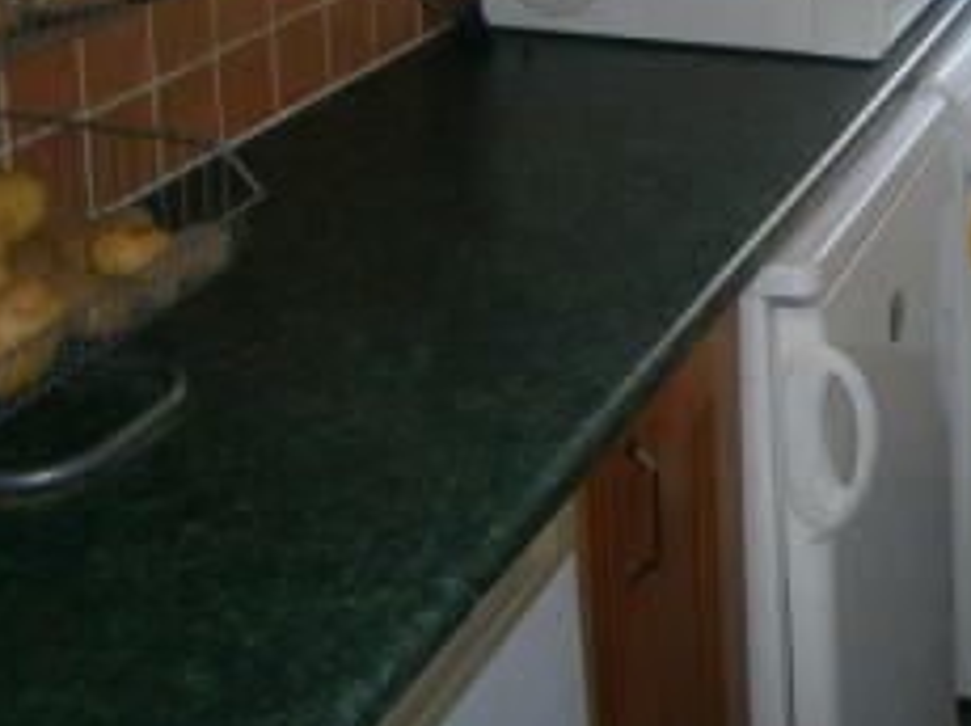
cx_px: 842
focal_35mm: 66
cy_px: -154
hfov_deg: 28.5
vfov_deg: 20.7
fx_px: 1849
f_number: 2.8
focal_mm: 4.7
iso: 125
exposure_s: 1/30
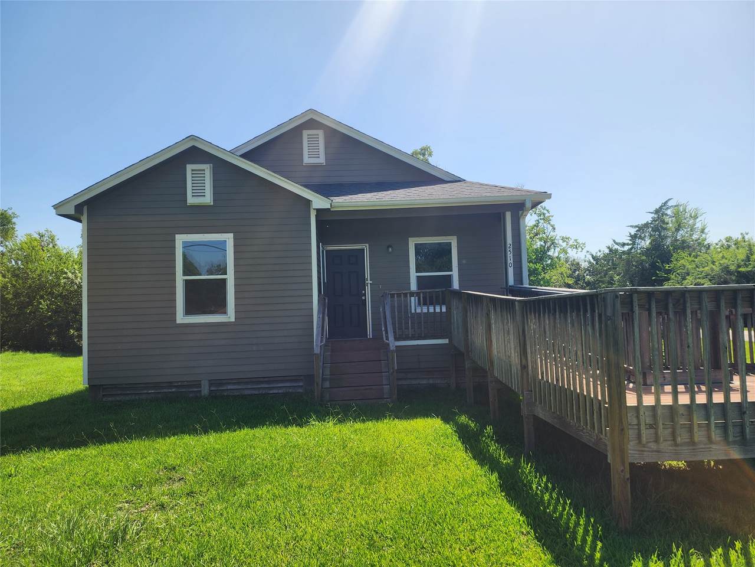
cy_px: 284
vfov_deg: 58.9
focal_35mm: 23
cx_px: 378
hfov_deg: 73.9
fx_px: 502
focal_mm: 6.4
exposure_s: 1/812
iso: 12
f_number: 1.8
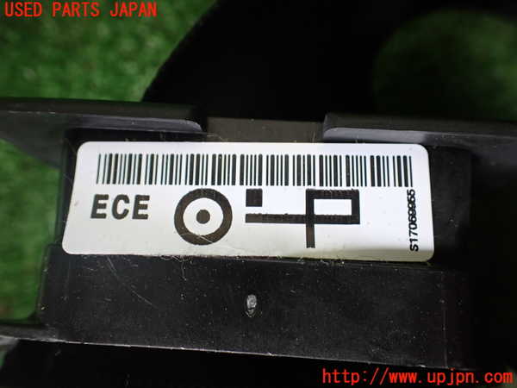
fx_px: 448
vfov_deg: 46.8
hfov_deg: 60.0
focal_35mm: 30
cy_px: 194
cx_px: 258
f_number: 2.3
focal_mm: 5.4
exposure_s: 1/125
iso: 400
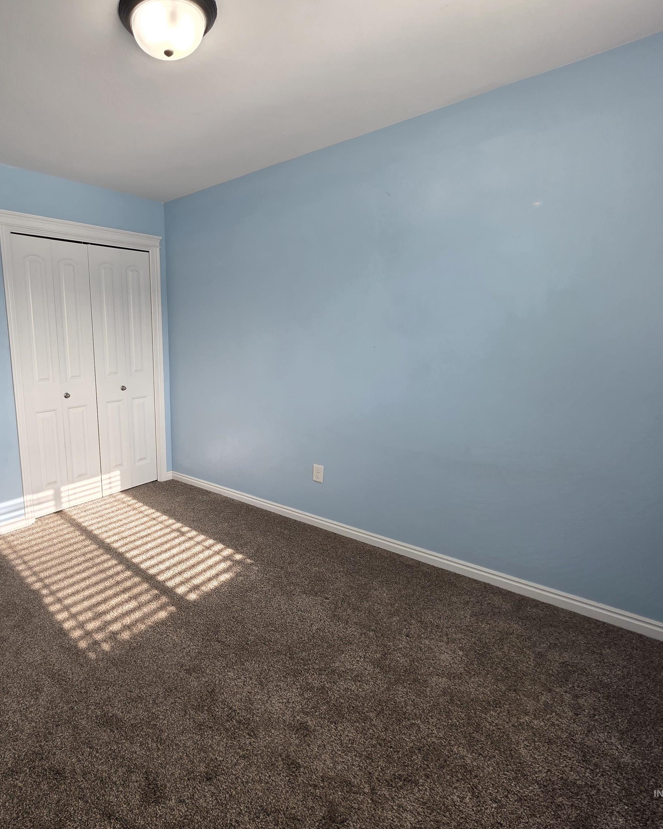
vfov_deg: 89.6
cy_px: 415
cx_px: 182
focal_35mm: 17
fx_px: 417
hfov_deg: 72.7
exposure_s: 1/120
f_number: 1.9
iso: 40
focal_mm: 2.2
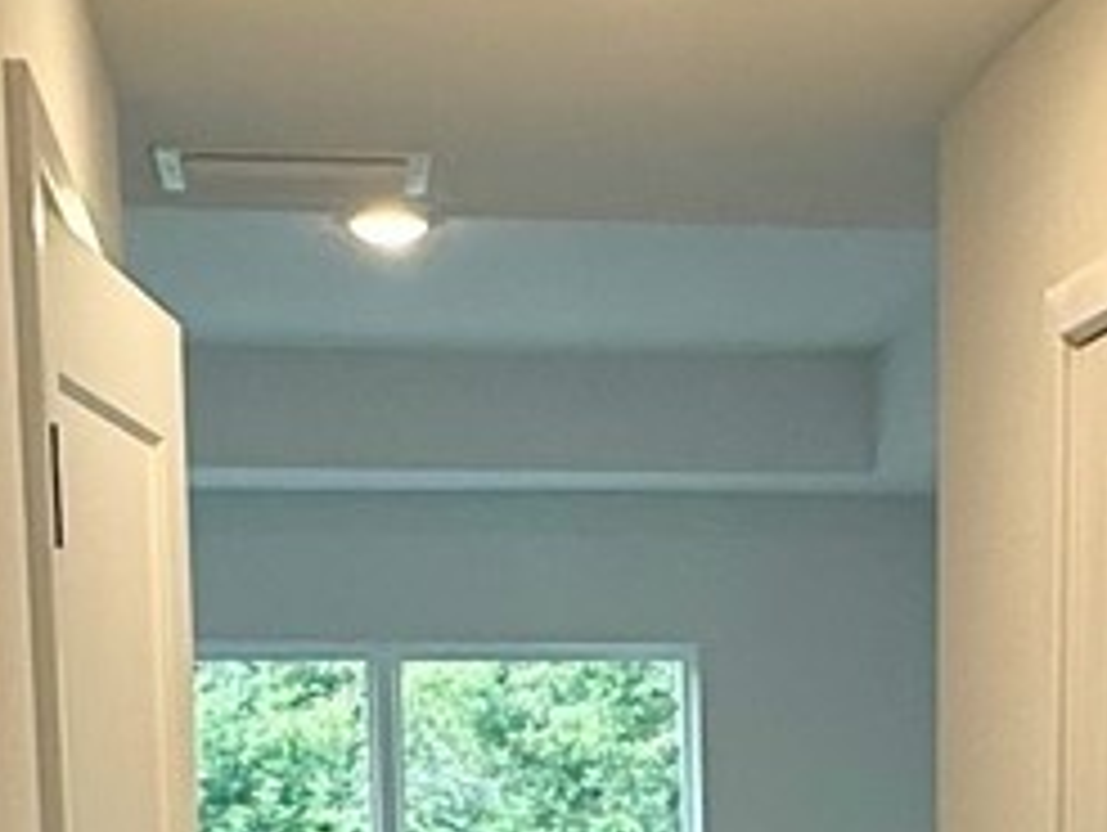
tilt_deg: -6.6
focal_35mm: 91
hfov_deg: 21.3
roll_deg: +0.8
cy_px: 1237
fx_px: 2913
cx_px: 860
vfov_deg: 15.1
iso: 100
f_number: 2.2
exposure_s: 1/120
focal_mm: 2.22
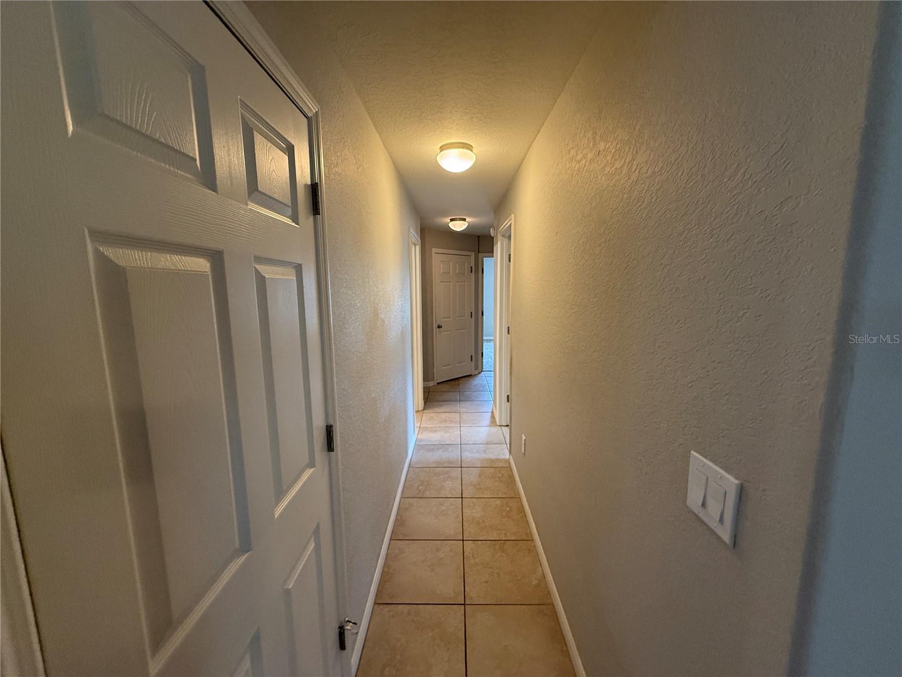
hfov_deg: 102.1
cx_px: 451
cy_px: 338
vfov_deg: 85.7
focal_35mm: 14
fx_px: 365
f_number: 2.2
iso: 320
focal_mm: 2.22
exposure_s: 1/120
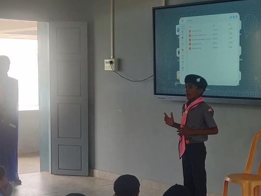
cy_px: 140
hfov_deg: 39.3
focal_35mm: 47
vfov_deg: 30.5
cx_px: 196
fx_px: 354
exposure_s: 1/50
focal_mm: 4.25
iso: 250
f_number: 1.7
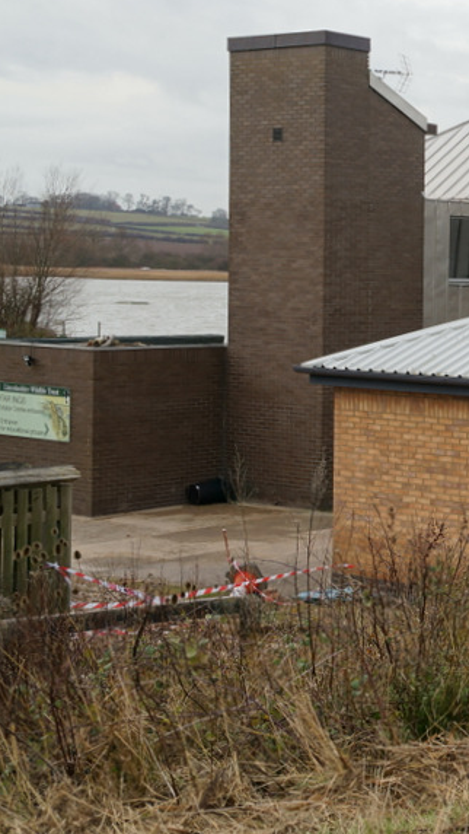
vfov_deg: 27.9
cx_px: 693
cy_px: 358
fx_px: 1678
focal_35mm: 76
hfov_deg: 14.8
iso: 100
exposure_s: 1/80
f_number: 5
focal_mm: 27
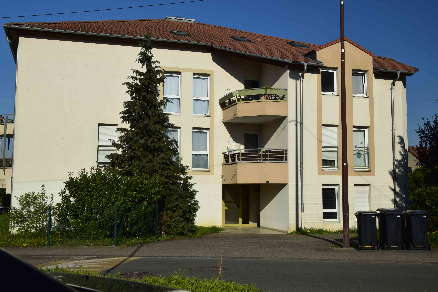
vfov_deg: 31.9
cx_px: 219
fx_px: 511
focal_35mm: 42
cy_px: 146
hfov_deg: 46.4
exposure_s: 1/500
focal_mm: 28
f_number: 11
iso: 360
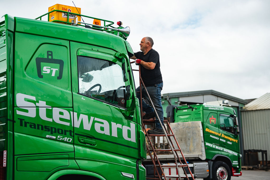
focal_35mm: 64
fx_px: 478
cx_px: 135
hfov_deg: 31.6
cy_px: 90
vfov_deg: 21.3
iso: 125
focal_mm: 63
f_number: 2.8
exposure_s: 1/500
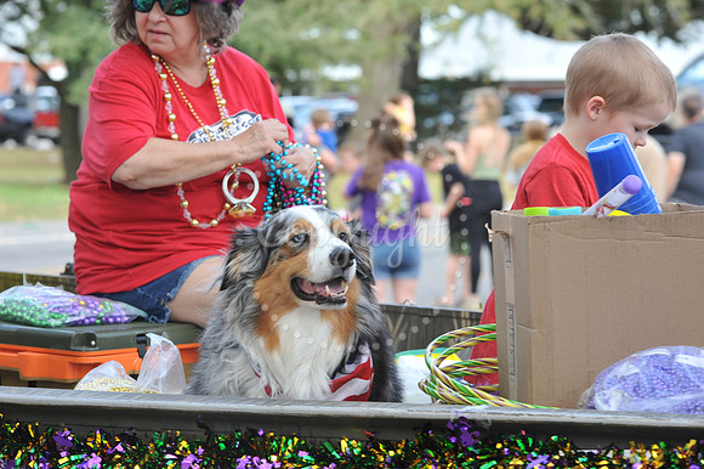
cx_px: 352
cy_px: 234
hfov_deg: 14.2
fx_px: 2834
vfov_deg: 9.5
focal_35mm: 145
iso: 250
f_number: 9
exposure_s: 1/80
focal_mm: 145
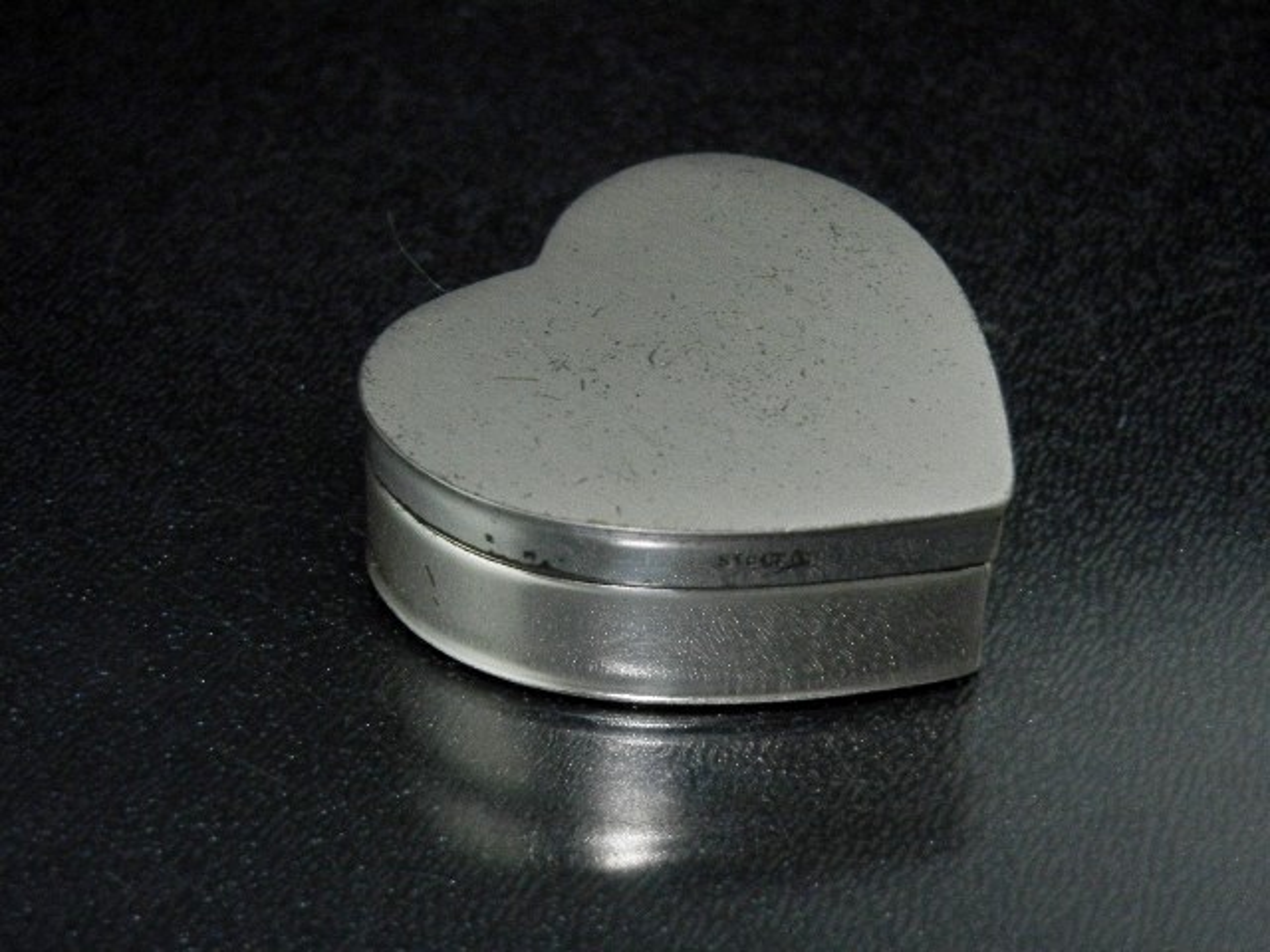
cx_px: 635
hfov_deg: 22.0
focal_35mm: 89
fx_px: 3265
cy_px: 476
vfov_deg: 16.6
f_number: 8.8
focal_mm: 16
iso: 800
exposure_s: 1/30
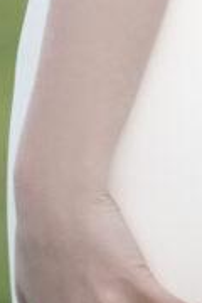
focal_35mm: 1140
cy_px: -404
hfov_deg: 1.2
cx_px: 375
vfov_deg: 1.8
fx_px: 9594
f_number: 2.8
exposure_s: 1/200
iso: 160
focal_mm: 200
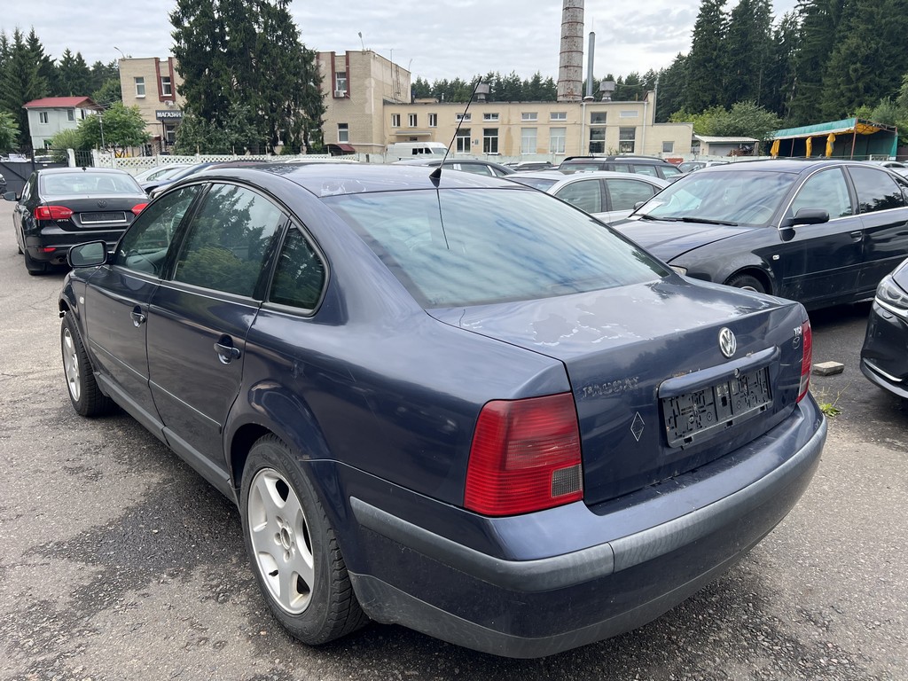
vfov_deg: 53.1
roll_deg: +1.0
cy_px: 340
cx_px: 454
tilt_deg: -12.3
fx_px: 682
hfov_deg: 67.3
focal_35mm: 26
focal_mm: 5.7
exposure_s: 1/1029
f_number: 1.5
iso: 50
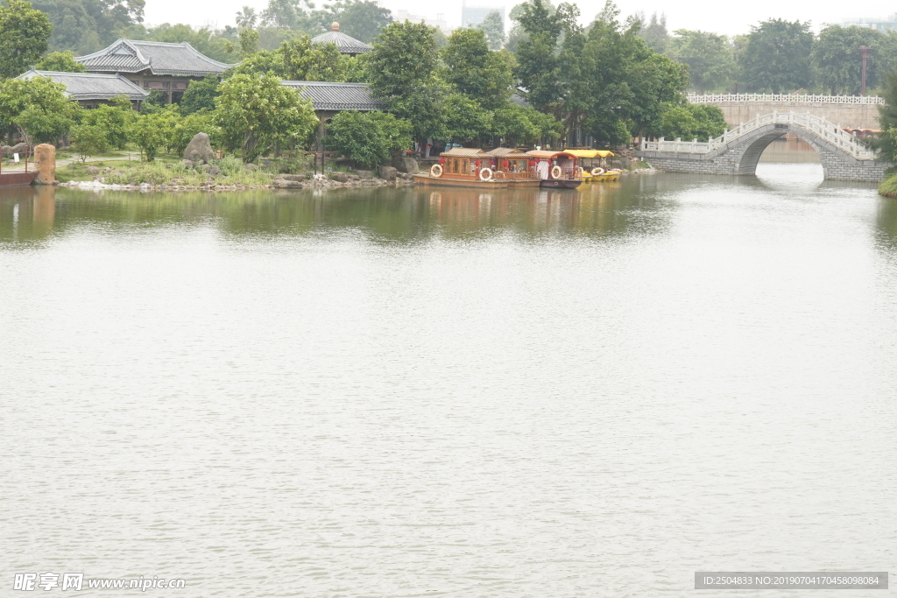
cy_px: 299
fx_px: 1894
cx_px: 448
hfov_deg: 26.6
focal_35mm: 76
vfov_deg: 18.0
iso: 640
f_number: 13
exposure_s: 1/90
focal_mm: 51
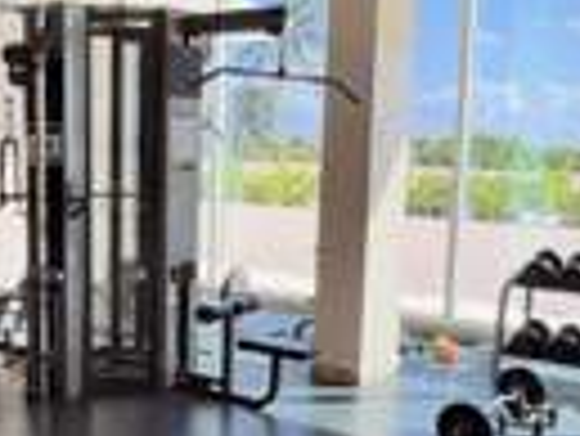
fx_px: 872
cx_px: 171
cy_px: 261
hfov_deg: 36.2
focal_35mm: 52
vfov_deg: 28.0
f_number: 2.2
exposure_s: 1/120
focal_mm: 2.22
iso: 32
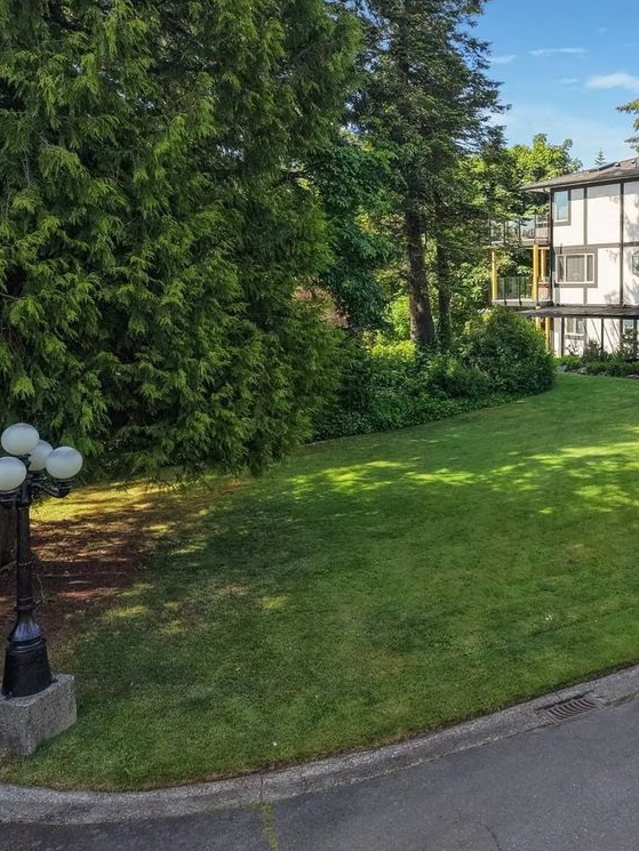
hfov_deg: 40.9
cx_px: 526
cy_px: 431
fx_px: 812
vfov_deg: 55.3
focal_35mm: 33
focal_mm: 8.67
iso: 400
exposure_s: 1/1600
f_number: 1.8
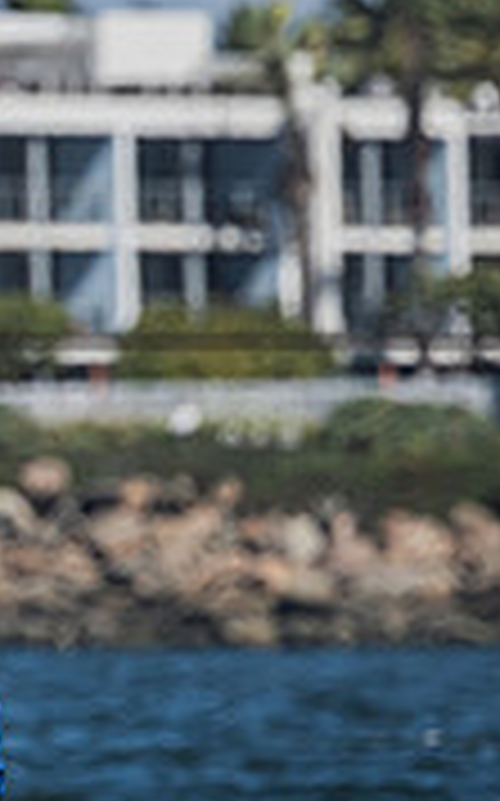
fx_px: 33805
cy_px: 482
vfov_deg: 1.4
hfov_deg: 0.8
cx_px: -964
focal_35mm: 1548
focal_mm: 400
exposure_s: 1/1250
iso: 320
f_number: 9
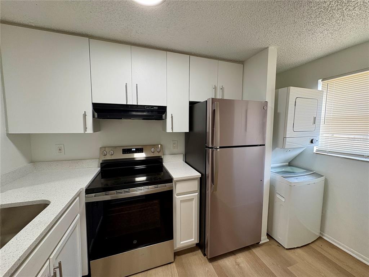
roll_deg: -0.2
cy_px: 138
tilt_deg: -5.1
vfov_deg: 85.7
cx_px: 184
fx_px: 149
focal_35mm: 14
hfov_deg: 102.1
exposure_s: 1/60
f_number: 2.2
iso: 160
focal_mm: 2.22
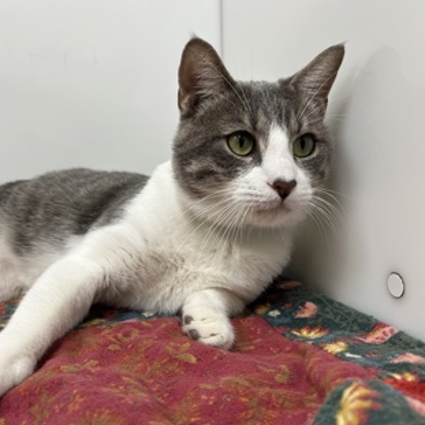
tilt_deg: -1.6
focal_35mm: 31
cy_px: 212
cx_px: 190
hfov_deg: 52.4
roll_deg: +2.0
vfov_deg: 52.5
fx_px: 431
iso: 80
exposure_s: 1/122
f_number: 1.6
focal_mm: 5.1
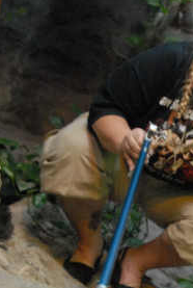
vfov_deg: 22.1
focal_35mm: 91
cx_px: 198
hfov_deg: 14.8
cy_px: 216
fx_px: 728
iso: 1600
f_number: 6.3
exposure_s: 1/160
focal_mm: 28
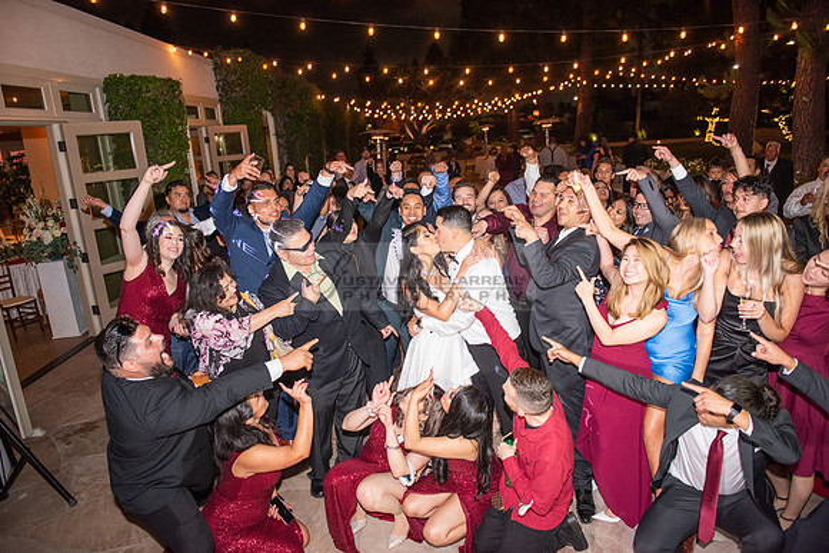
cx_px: 414
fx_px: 553
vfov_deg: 53.2
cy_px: 276
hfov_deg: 73.7
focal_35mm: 24
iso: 1250
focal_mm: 24
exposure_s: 1/125
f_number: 2.8
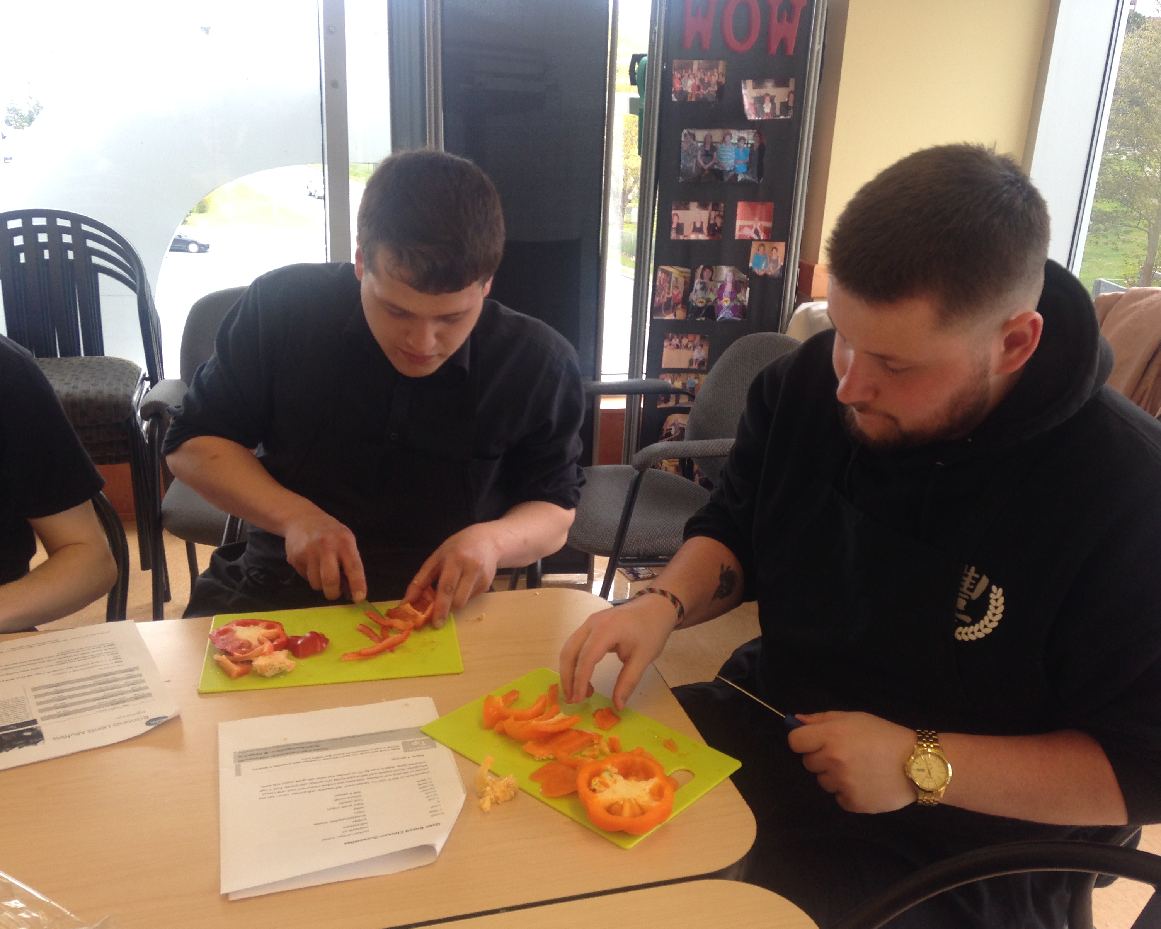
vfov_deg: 42.2
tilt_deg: -19.1
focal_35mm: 35
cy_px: 472
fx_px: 1203
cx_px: 613
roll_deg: -2.6
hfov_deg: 51.5
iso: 64
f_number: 2.4
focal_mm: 4.12
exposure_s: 1/120
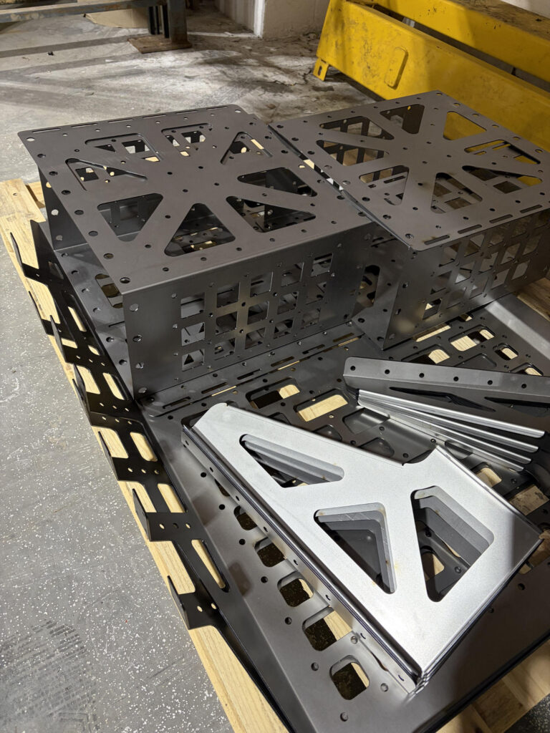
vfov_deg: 67.3
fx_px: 551
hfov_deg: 53.1
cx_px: 275
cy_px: 366
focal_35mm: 26
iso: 125
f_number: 1.6
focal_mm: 6
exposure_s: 1/50
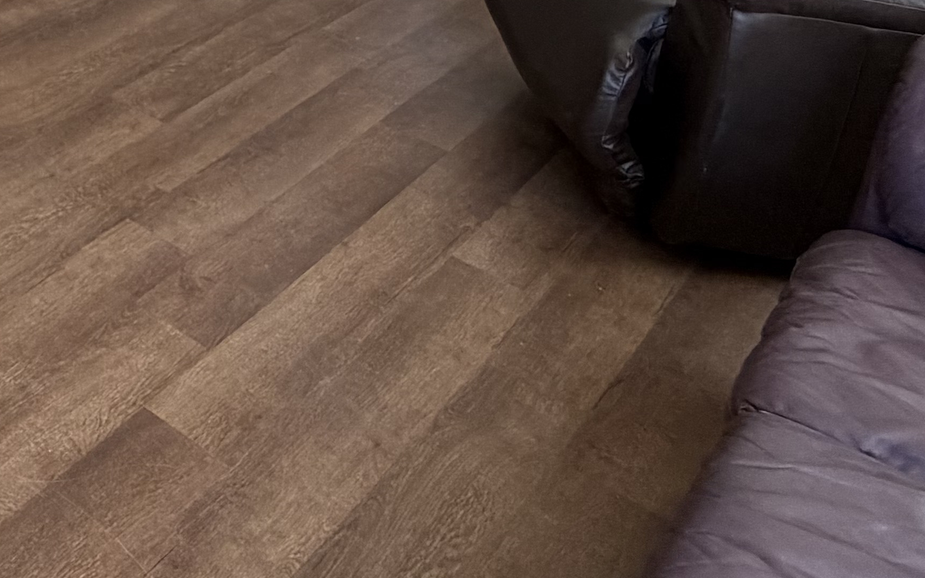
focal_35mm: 49
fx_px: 1235
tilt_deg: -12.7
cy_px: -290
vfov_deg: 21.9
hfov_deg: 33.1
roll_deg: -0.6
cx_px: -199
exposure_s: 1/121
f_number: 2.2
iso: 200
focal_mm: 2.22
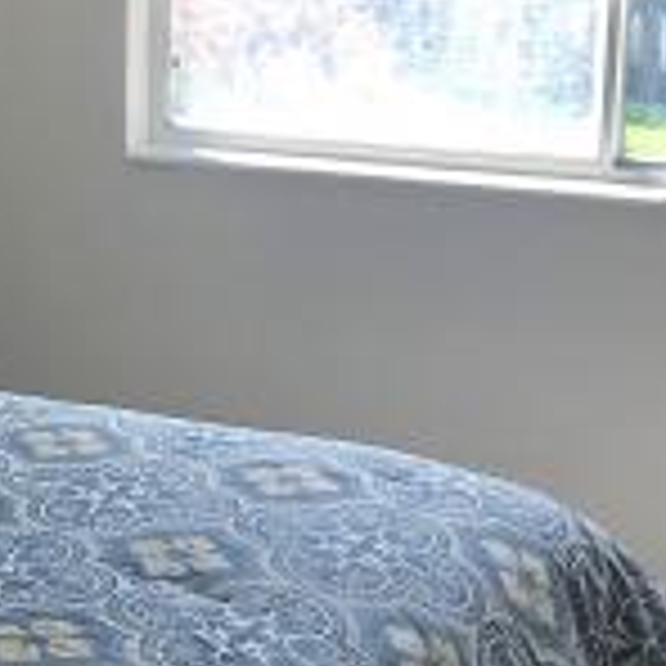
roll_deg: -1.5
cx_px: 122
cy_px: 320
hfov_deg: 16.1
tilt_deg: -13.9
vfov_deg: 16.3
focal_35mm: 107
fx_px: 2329
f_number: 1.8
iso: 20
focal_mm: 3.99
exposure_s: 1/212
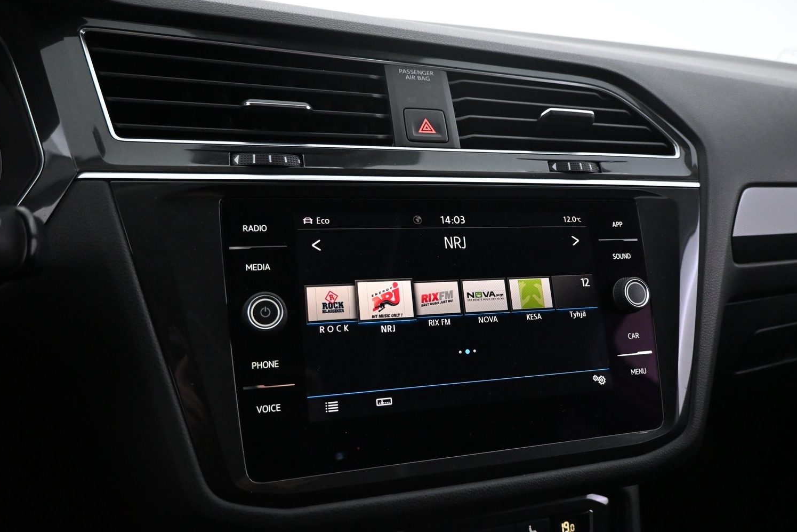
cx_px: 415
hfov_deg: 69.4
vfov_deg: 49.6
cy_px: 274
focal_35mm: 26
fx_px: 576
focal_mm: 16
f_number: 3.5
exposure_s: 1/60
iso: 4500
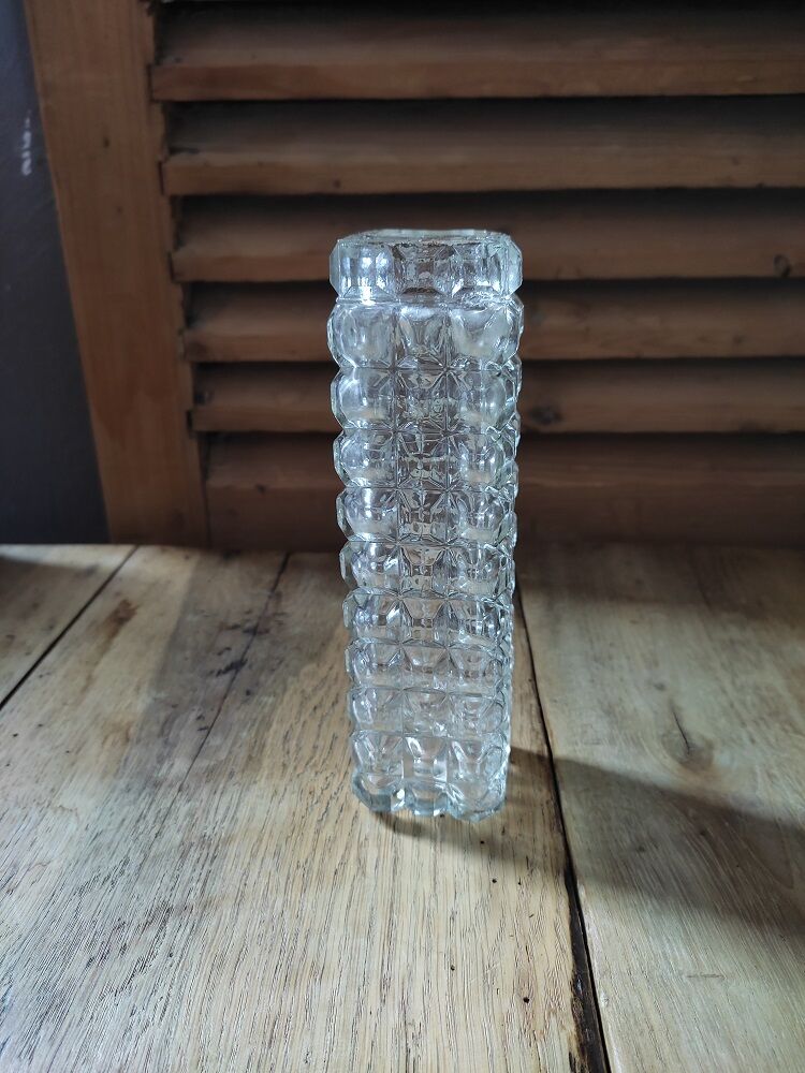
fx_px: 806
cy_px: 536
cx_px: 402
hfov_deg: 53.1
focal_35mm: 26
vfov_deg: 67.3
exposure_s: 1/33
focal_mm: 4.74
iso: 442
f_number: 1.79
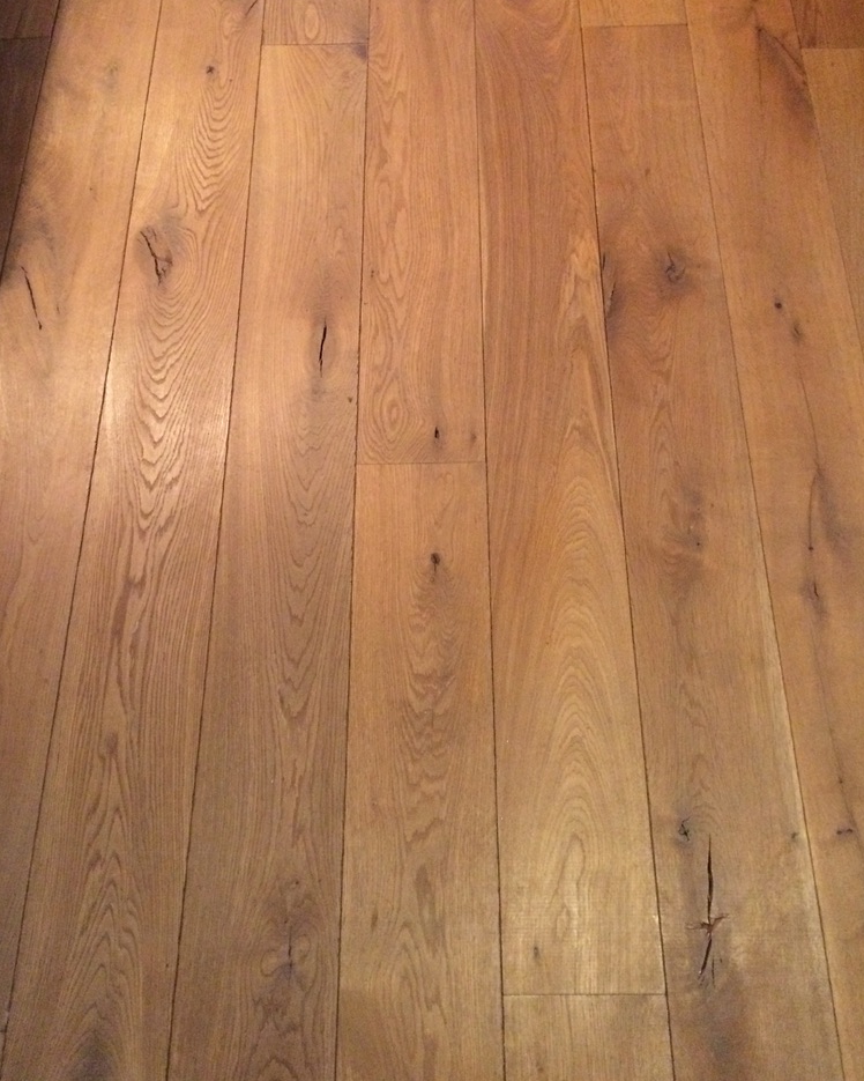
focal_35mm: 31
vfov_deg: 57.1
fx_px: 991
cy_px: 509
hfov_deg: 47.1
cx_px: 434
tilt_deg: -65.6
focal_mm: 4.15
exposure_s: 1/17
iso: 400
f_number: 2.2
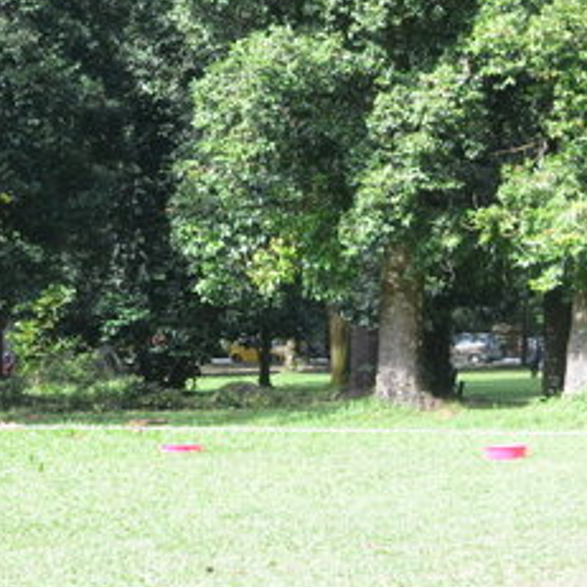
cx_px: 839
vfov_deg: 17.8
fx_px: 1861
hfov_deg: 16.6
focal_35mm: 97
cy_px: 435
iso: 250
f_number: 5
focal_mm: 22
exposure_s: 1/125
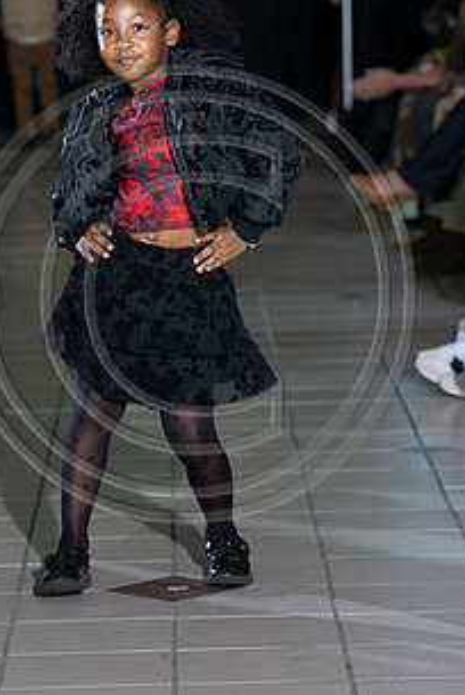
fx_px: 3847
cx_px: 185
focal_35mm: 199
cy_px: 292
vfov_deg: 10.3
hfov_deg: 6.9
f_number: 5
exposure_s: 1/160
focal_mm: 135
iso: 1250
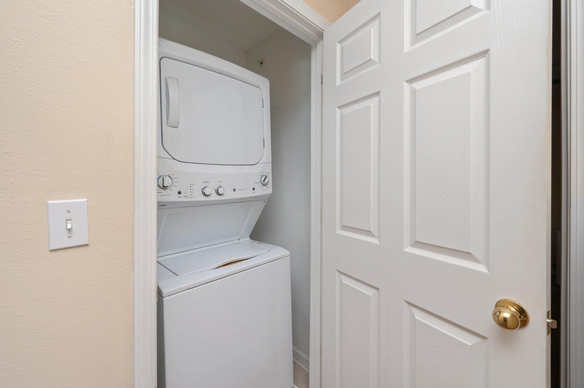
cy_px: 194
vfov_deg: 81.1
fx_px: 227
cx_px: 292
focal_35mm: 14
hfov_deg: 104.3
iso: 200
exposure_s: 1/30
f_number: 9
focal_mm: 14
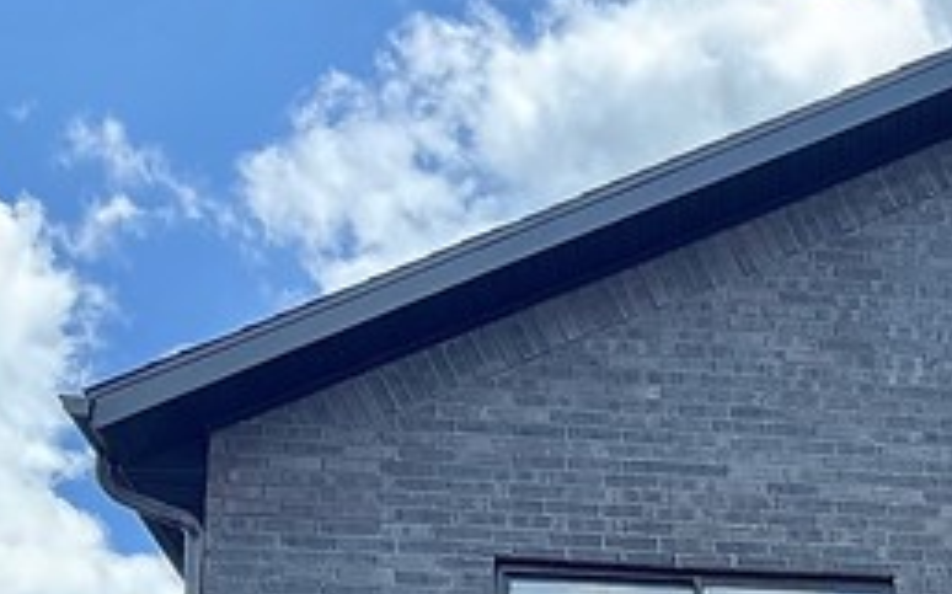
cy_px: 1074
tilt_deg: +8.3
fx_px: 2619
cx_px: 1199
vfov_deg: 11.9
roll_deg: +0.6
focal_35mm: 101
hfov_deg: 19.2
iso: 80
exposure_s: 1/739
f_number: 1.78
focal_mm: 6.76
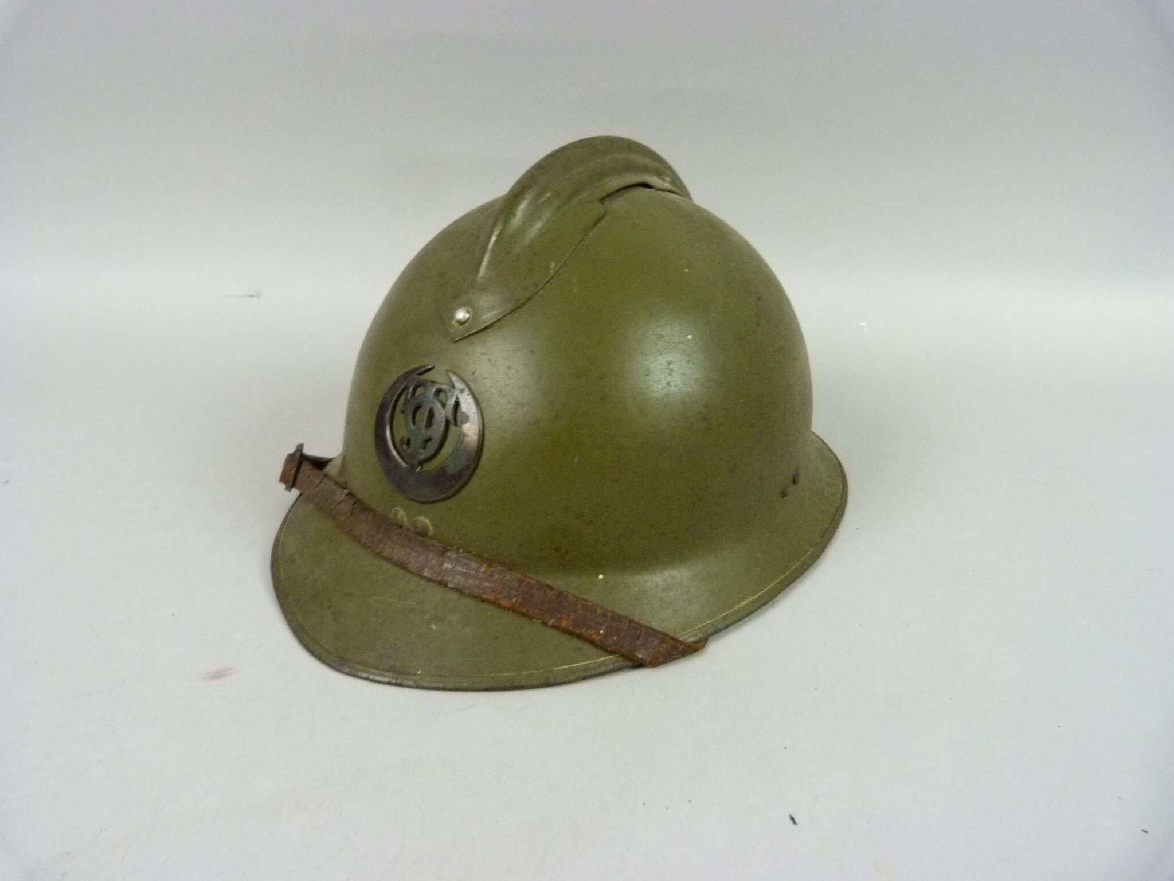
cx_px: 587
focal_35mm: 25
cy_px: 440
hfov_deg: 69.4
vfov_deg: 54.9
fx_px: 848
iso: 400
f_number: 2.8
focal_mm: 4.5
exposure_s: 1/20
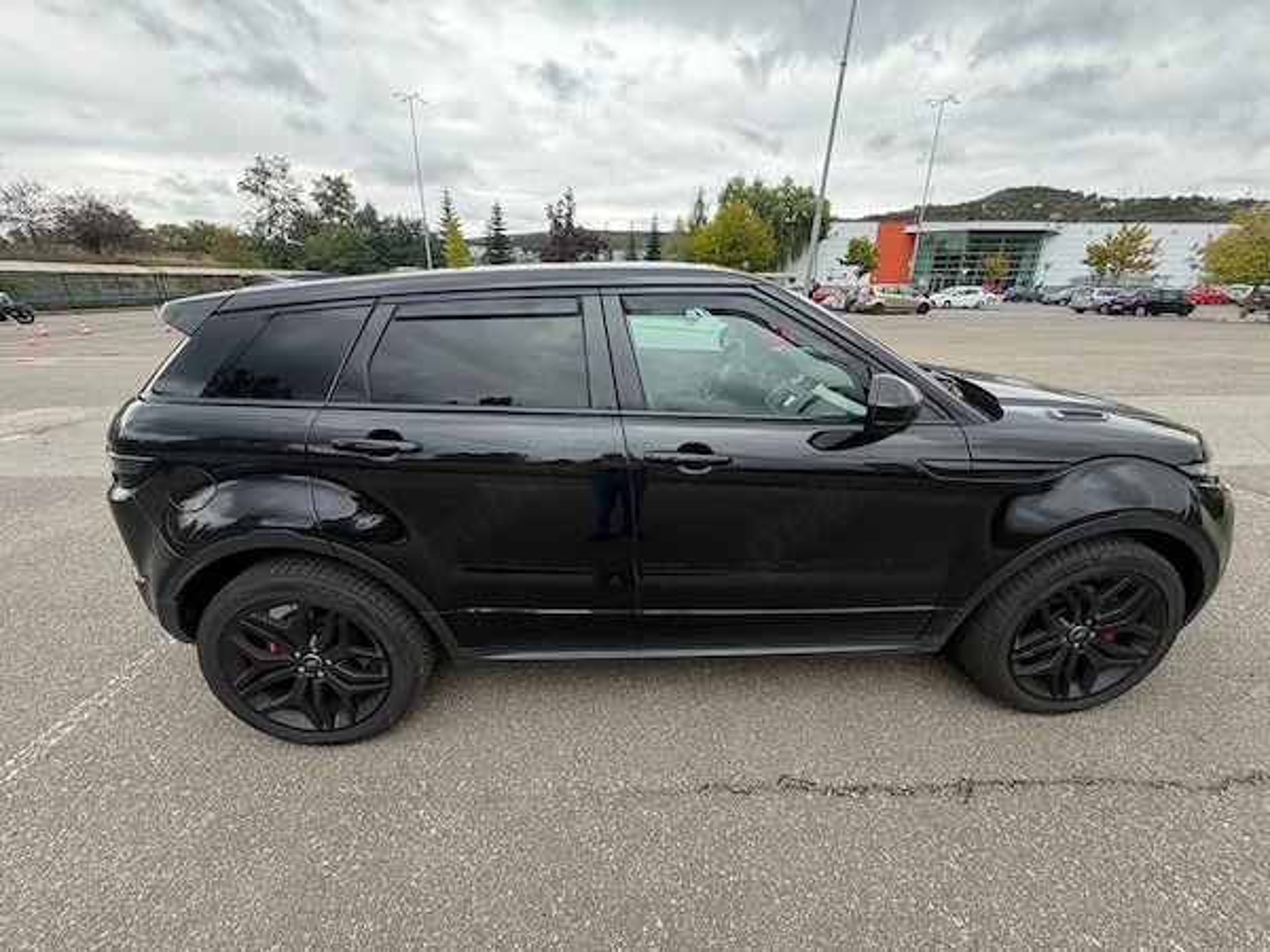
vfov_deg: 85.7
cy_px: 476
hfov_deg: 102.1
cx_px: 635
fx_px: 514
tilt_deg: -20.8
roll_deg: +0.0
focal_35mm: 14
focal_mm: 2.22
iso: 50
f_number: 2.2
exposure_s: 1/269
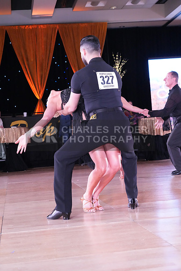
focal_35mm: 67
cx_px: 90
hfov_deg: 20.3
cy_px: 136
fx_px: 505
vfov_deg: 30.1
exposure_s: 1/250
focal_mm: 67
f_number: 7.1
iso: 10000
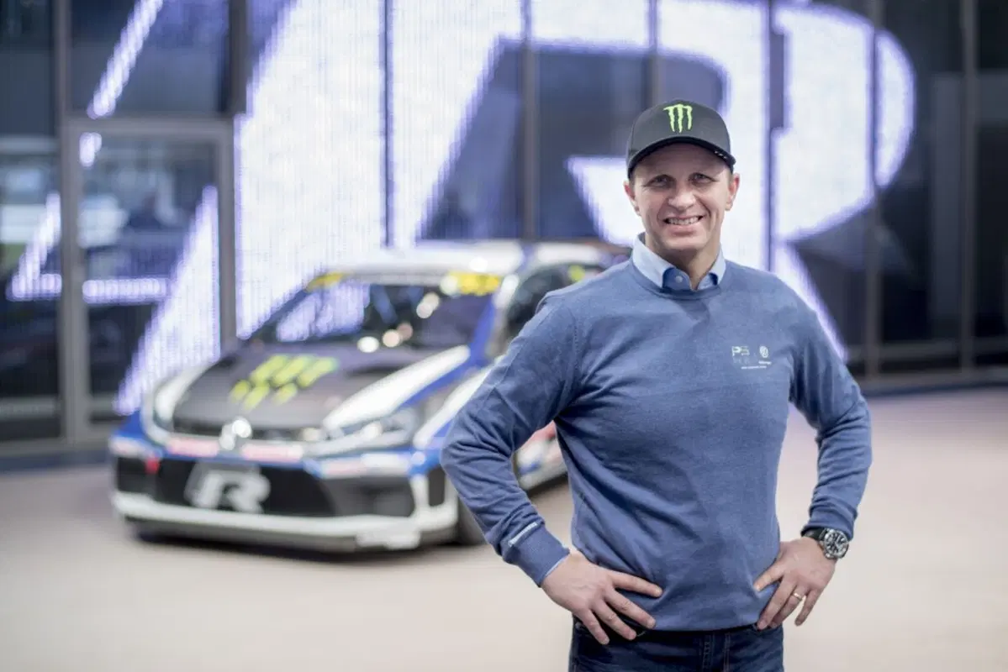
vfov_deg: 23.4
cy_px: 336
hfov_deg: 34.5
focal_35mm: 58
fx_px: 1624
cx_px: 504
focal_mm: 58
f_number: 2
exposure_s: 1/200
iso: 320
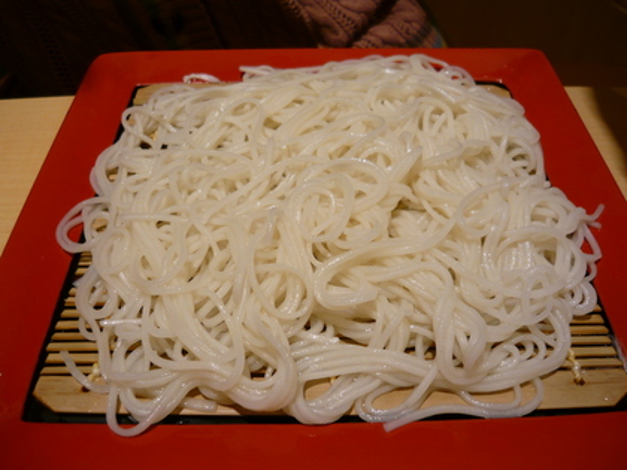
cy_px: 235
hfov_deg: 55.4
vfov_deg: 42.9
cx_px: 314
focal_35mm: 33
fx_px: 598
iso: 100
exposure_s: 1/30
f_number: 2.8
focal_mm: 5.5
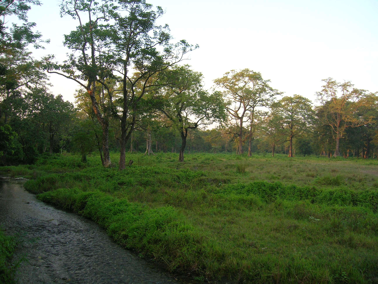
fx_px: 371
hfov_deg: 54.0
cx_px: 189
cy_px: 142
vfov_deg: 41.8
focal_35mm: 34
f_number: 2.9
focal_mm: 5.7
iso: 50
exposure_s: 1/68
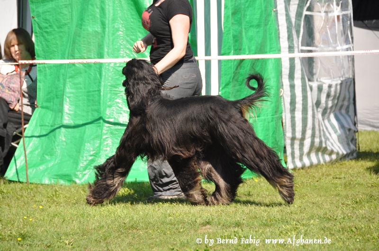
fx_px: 2365
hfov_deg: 9.2
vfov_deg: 6.1
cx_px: 190
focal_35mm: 225
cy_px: 126
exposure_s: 1/1000
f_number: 5.6
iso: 450
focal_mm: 150
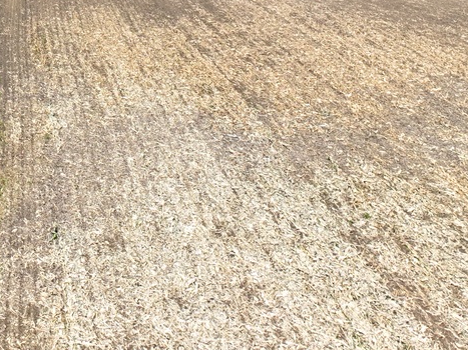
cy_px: -162
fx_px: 1000
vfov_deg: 17.9
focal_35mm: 74
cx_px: -91
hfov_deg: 24.0
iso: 100
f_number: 2.8
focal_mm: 12.29
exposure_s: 1/2000
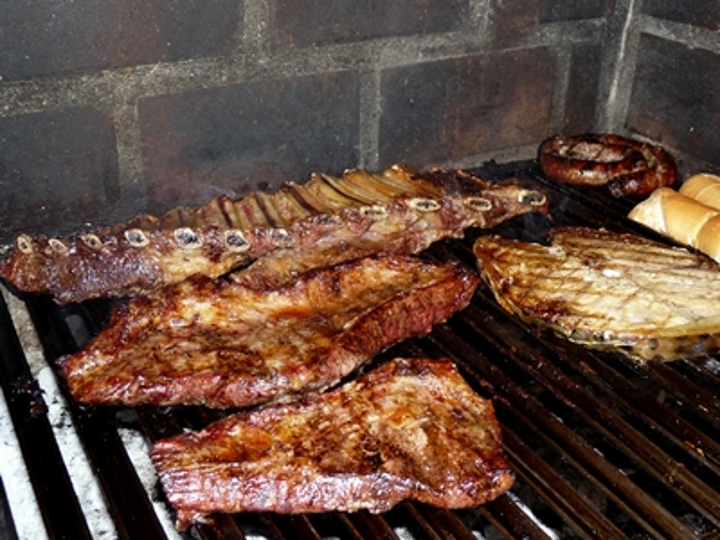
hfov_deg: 42.9
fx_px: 915
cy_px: 270
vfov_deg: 32.9
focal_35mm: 44
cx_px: 360
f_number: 3
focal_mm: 5.6
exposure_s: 1/30
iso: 100
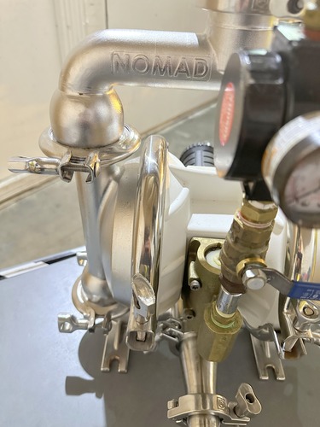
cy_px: 214
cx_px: 160
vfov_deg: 71.6
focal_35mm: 24
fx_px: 296
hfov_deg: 56.8
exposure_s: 1/60
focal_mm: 6.86
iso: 800
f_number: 1.78
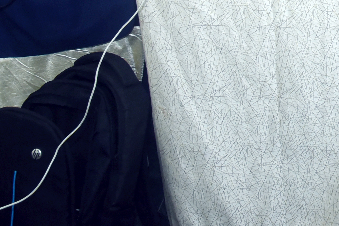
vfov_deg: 14.4
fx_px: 801
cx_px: 454
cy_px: -168
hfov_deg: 21.4
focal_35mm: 85
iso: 1250
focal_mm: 24
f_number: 6.3
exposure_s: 1/125
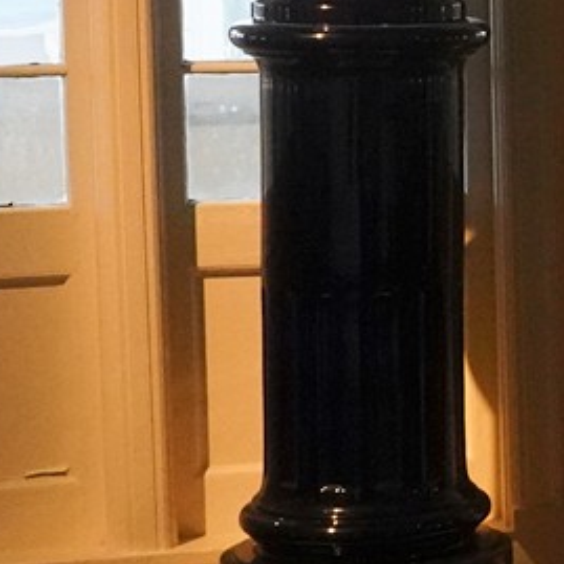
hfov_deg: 8.7
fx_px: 3263
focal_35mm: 177
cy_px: 55
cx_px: 1495
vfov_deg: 9.8
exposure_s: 1/80
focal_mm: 28
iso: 6400
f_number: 14
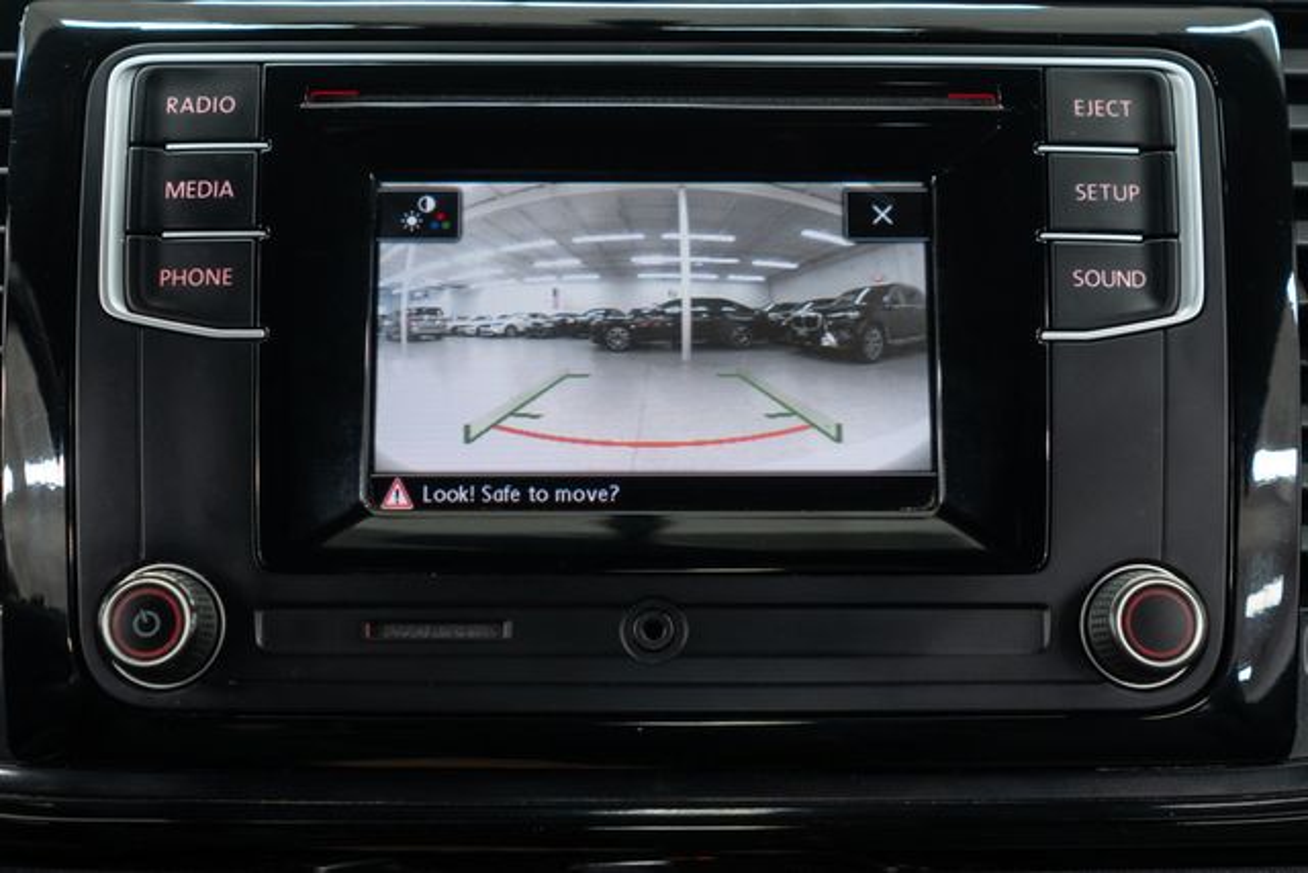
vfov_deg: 31.9
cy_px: 436
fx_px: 1526
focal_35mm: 42
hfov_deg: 46.4
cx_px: 654
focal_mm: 28
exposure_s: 1/40
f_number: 3.2
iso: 1000
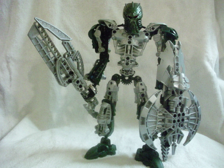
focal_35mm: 38
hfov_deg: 49.0
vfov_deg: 37.7
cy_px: 84
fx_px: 246
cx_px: 112
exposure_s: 1/19
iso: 1600
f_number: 3.1
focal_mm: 6.3
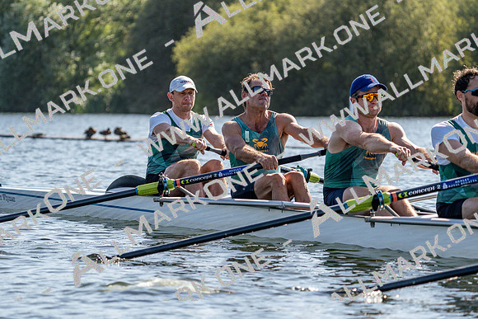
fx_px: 2656
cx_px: 239
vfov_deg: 6.9
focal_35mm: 200
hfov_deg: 10.3
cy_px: 160
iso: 400
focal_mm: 200
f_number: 5.6
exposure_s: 1/2000
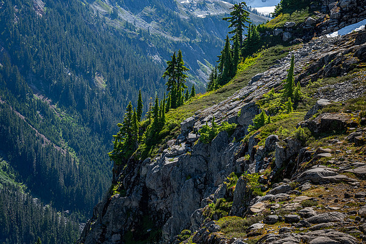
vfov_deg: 15.9
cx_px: 183
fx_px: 874
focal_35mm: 86
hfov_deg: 23.6
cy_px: 122
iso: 500
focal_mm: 85
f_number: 16
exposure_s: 1/250
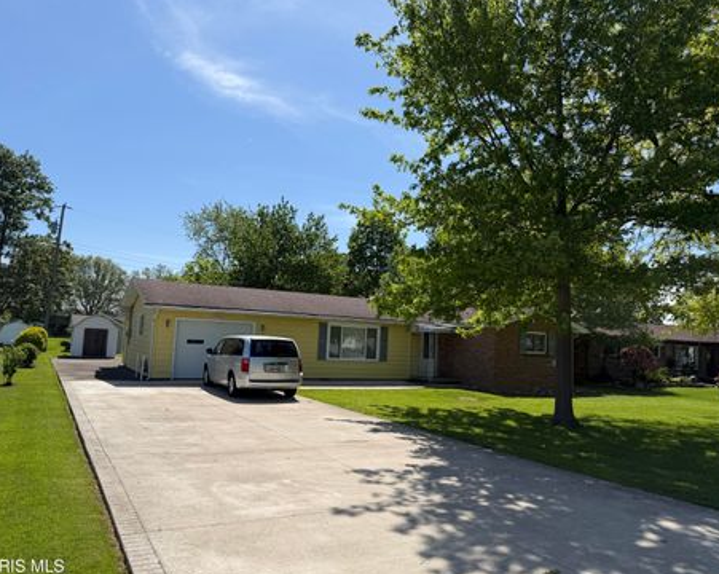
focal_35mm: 26
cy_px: 294
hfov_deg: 66.1
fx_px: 553
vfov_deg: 54.9
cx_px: 370
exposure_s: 1/5714
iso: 80
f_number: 1.78
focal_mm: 6.76
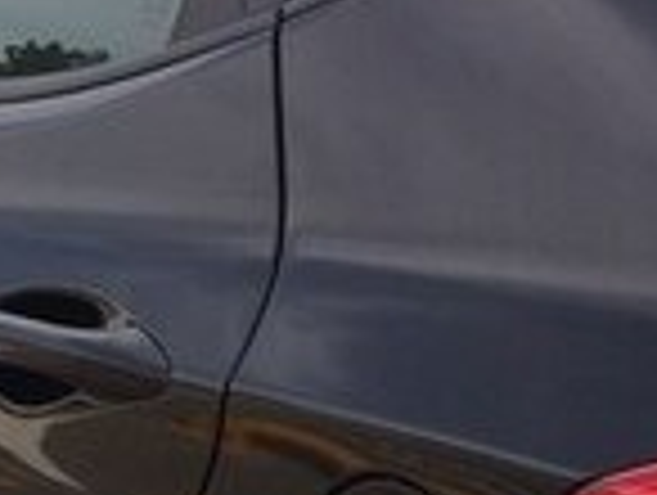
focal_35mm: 131
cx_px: 360
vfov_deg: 11.0
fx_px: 2490
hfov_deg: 15.0
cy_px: 668
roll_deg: -1.3
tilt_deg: -23.5
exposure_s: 1/612
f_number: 2.2
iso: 32
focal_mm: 4.15
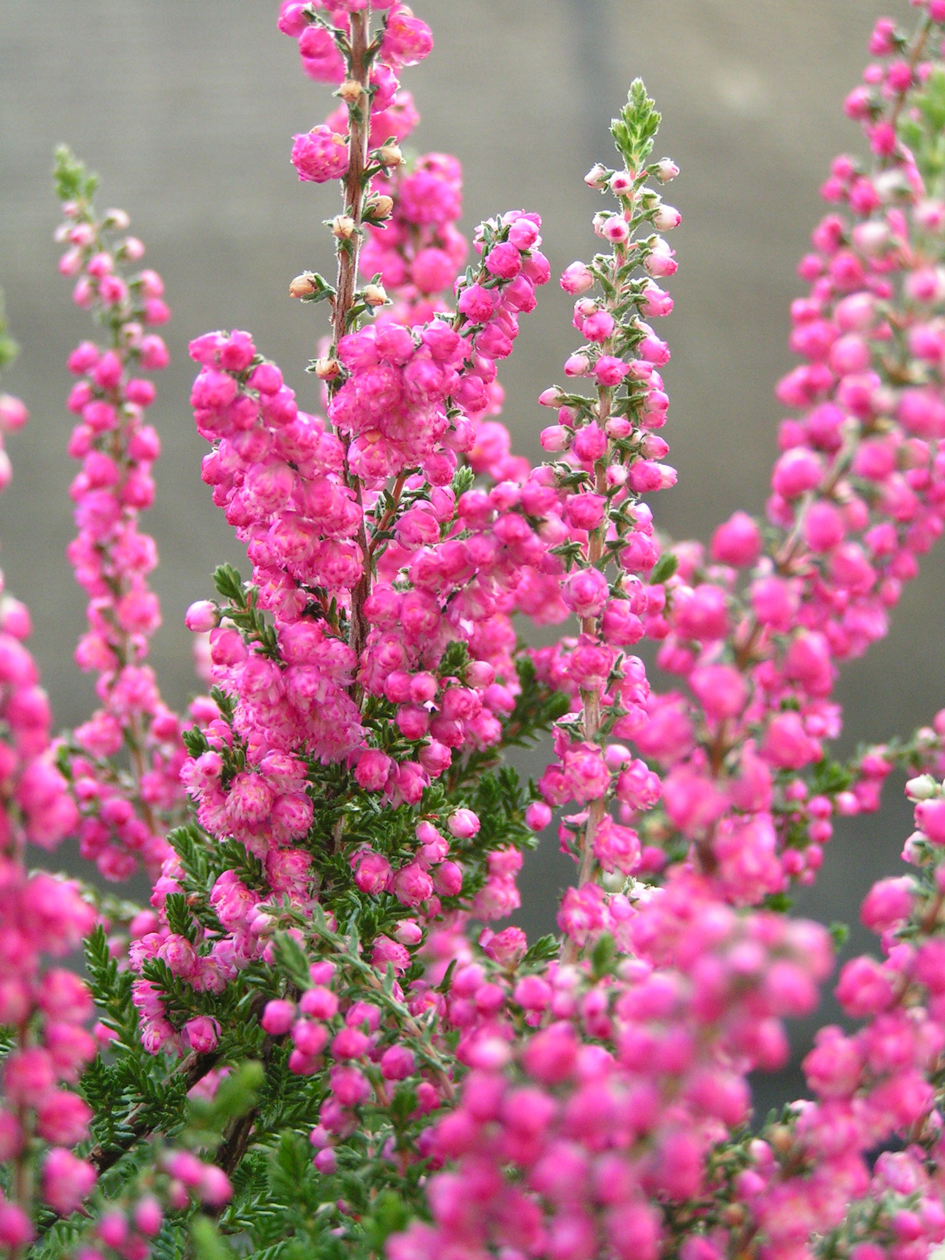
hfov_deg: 16.6
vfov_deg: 22.0
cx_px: 472
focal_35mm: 89
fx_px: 3240
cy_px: 630
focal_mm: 14.8
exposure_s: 1/100
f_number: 3.2
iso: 100
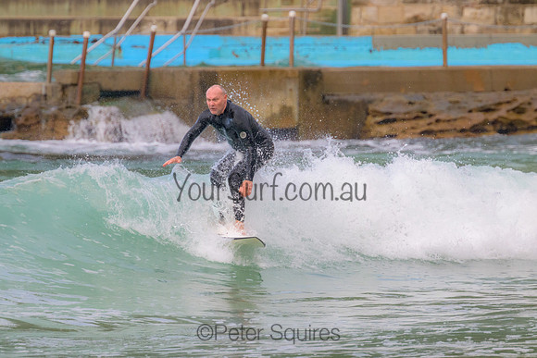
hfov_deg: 2.6
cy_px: 179
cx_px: 268
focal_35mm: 800
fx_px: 11936
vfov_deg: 1.7
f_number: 11
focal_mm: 800
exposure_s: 1/1250
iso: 2200
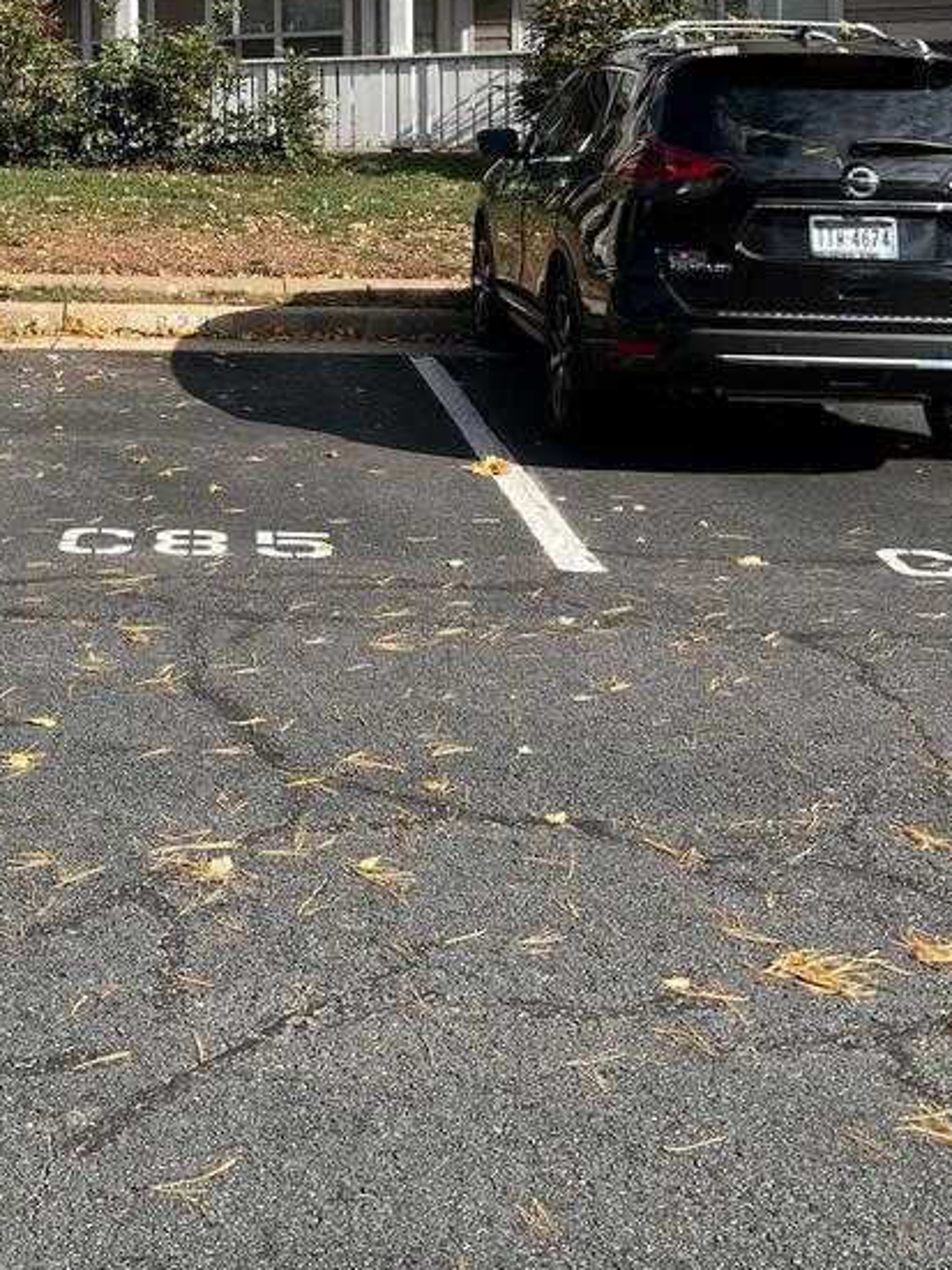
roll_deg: +0.8
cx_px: 187
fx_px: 1871
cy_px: 177
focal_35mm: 51
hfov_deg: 27.9
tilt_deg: -1.6
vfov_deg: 35.7
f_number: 1.5
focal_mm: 5.7
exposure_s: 1/3460
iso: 50
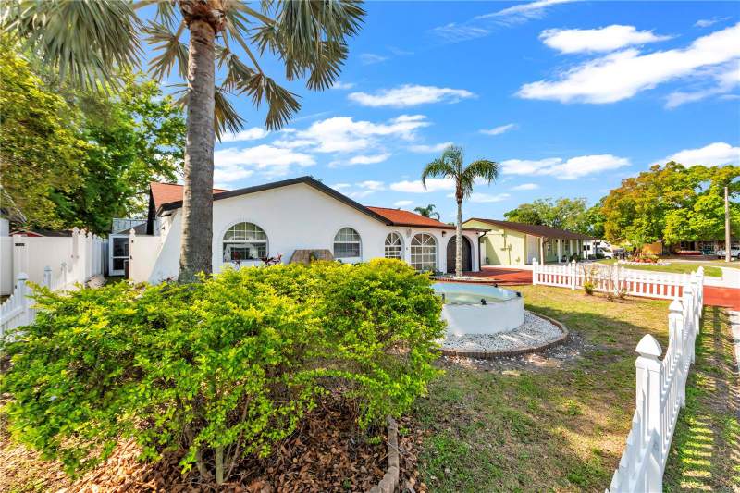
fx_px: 262
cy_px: 246
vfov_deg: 86.5
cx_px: 370
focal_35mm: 13
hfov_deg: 109.4
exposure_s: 1/125
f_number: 10
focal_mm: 8.5
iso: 100
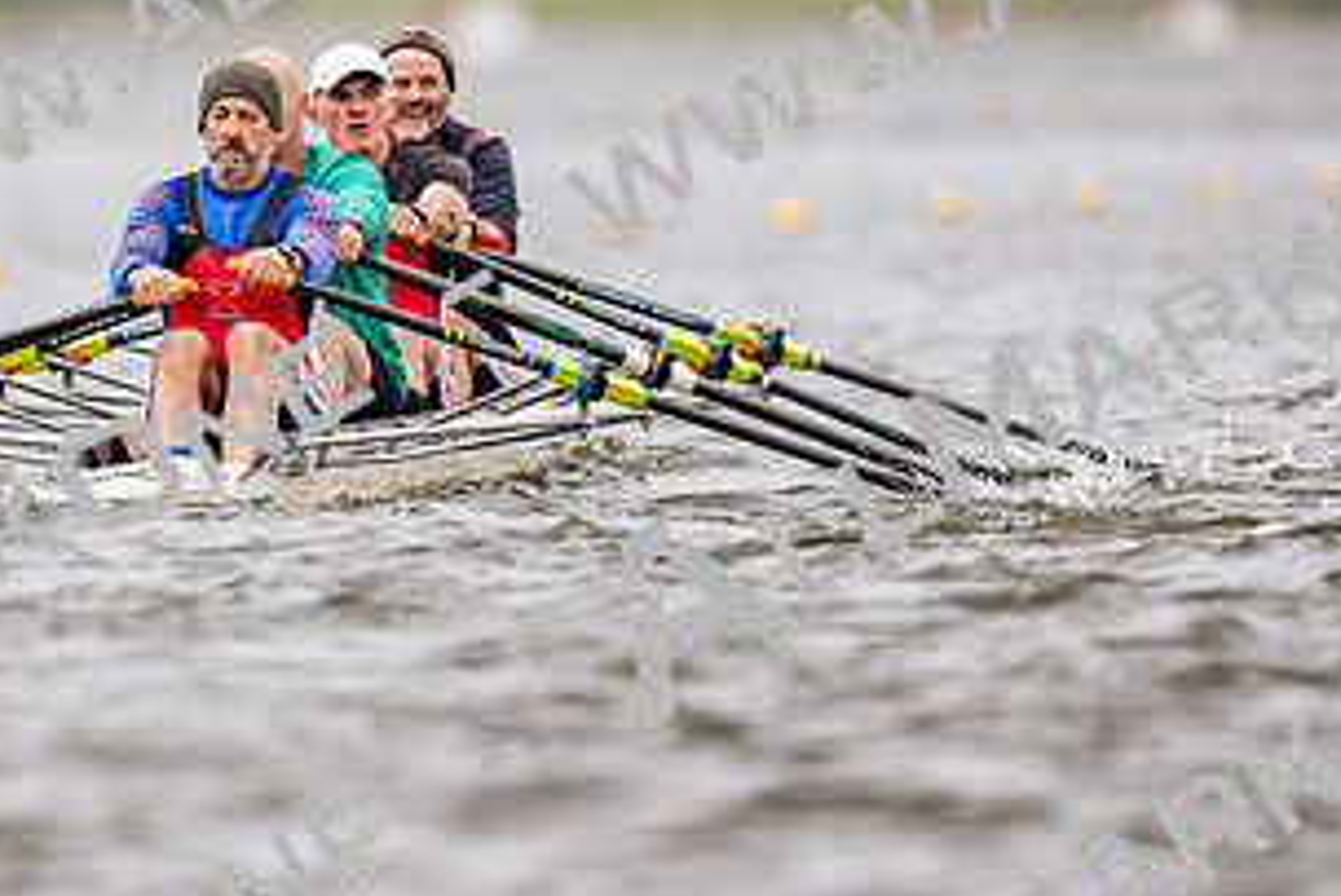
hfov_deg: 1.8
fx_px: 42707
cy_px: 311
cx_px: 243
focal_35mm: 1146
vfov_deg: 1.2
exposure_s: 1/2500
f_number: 4
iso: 400
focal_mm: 600
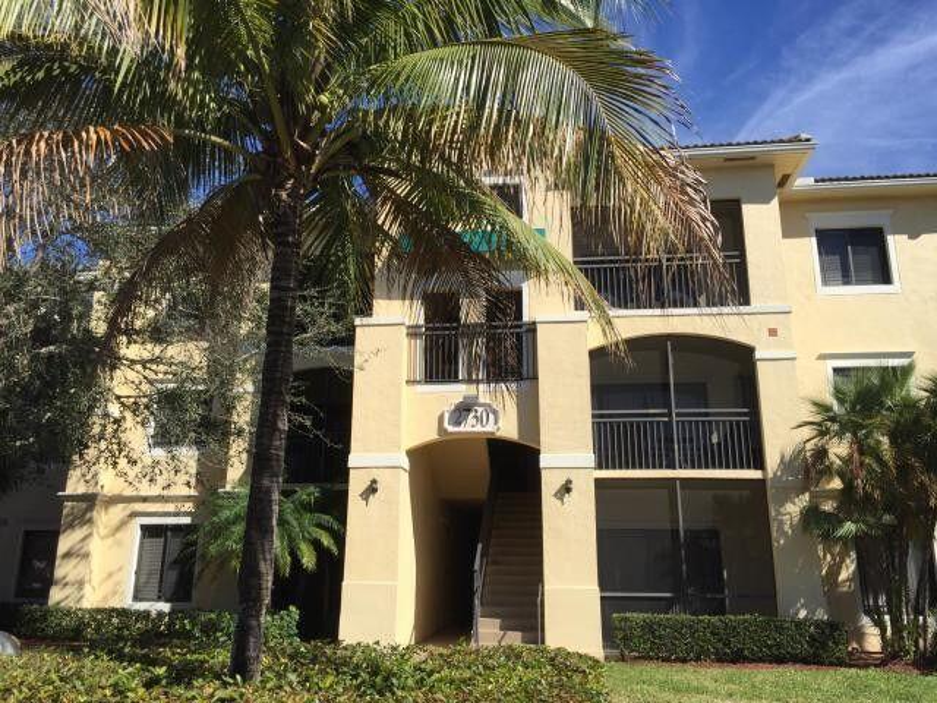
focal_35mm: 29
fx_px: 785
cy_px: 352
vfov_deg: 48.2
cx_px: 468
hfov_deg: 61.7
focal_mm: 4.15
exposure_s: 1/2475
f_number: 2.2
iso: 32
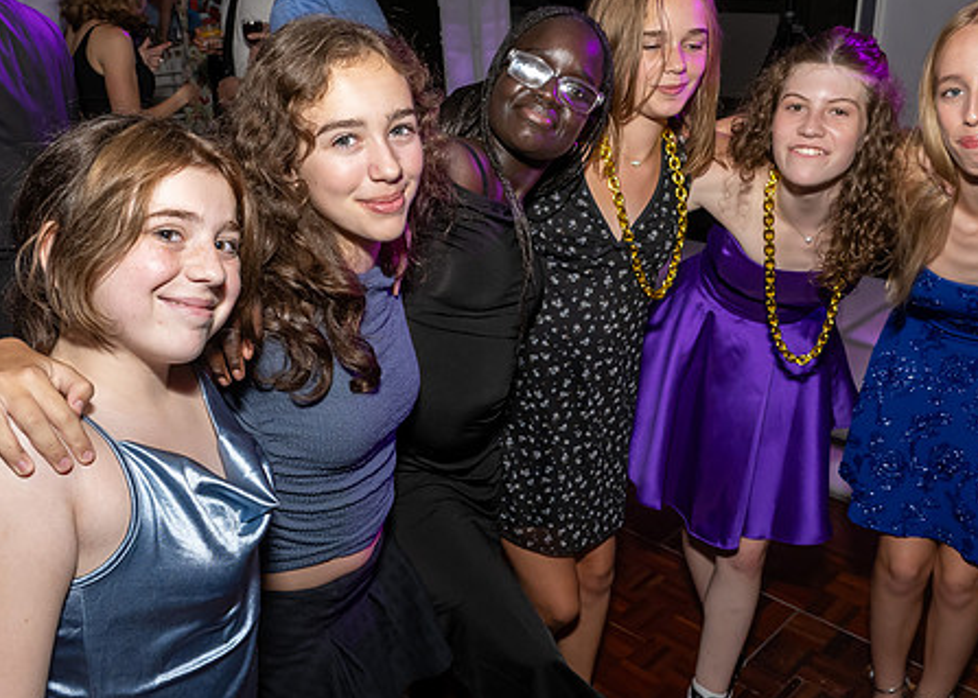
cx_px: 479
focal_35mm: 34
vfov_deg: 40.6
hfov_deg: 54.8
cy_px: 372
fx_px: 944
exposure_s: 1/250
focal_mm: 17
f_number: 7.1
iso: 1000
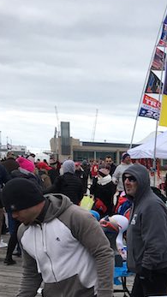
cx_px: 295
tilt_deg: -9.1
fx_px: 646
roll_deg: -1.9
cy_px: 262
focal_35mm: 82
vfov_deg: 25.2
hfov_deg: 13.3
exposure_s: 1/646
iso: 25
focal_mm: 4.15
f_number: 2.2
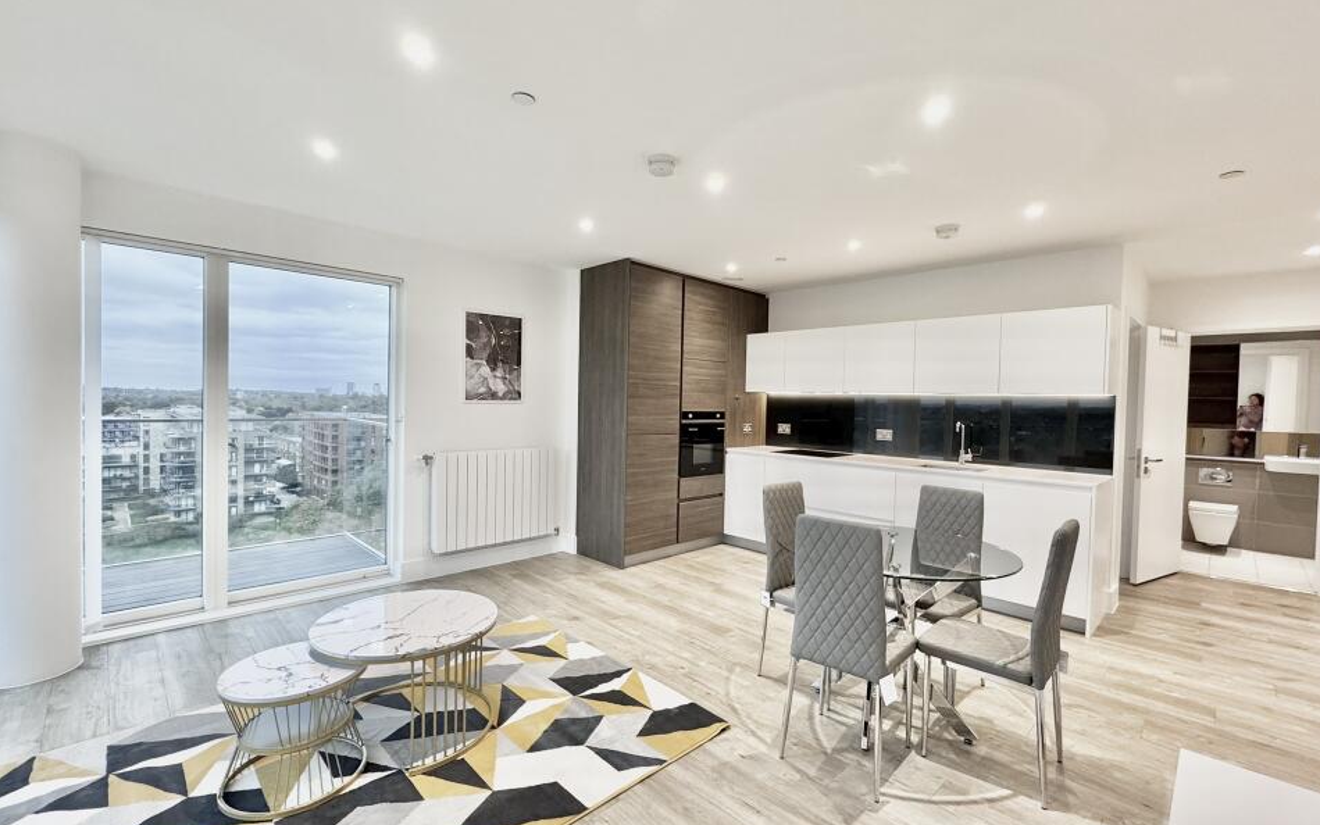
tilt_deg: -1.4
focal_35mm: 16
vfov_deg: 71.3
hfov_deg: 97.8
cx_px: 666
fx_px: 576
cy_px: 417
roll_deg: -2.0
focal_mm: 2.22
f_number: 2.2
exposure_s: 1/100
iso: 250
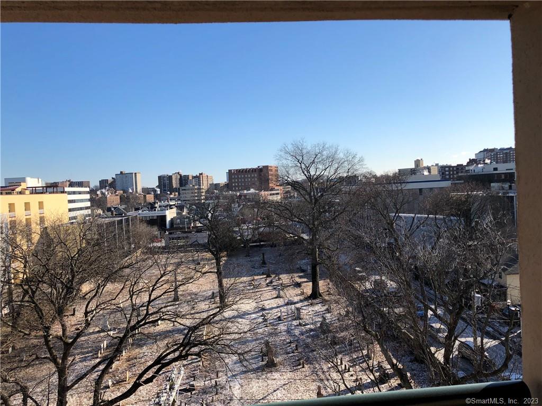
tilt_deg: -3.1
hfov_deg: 63.4
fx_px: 438
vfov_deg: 49.7
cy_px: 203
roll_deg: +1.7
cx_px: 271
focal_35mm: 28
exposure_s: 1/2315
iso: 20
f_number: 1.8
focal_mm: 4
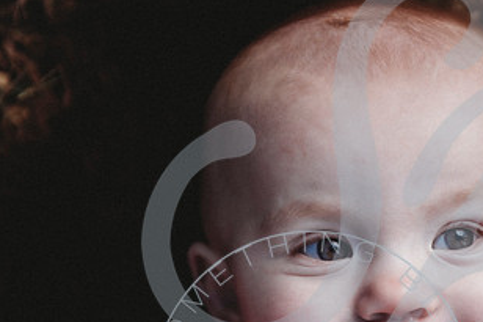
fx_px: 1770
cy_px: 260
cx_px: 390
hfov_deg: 15.4
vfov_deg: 10.3
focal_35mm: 132
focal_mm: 70
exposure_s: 1/250
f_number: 2.8
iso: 100
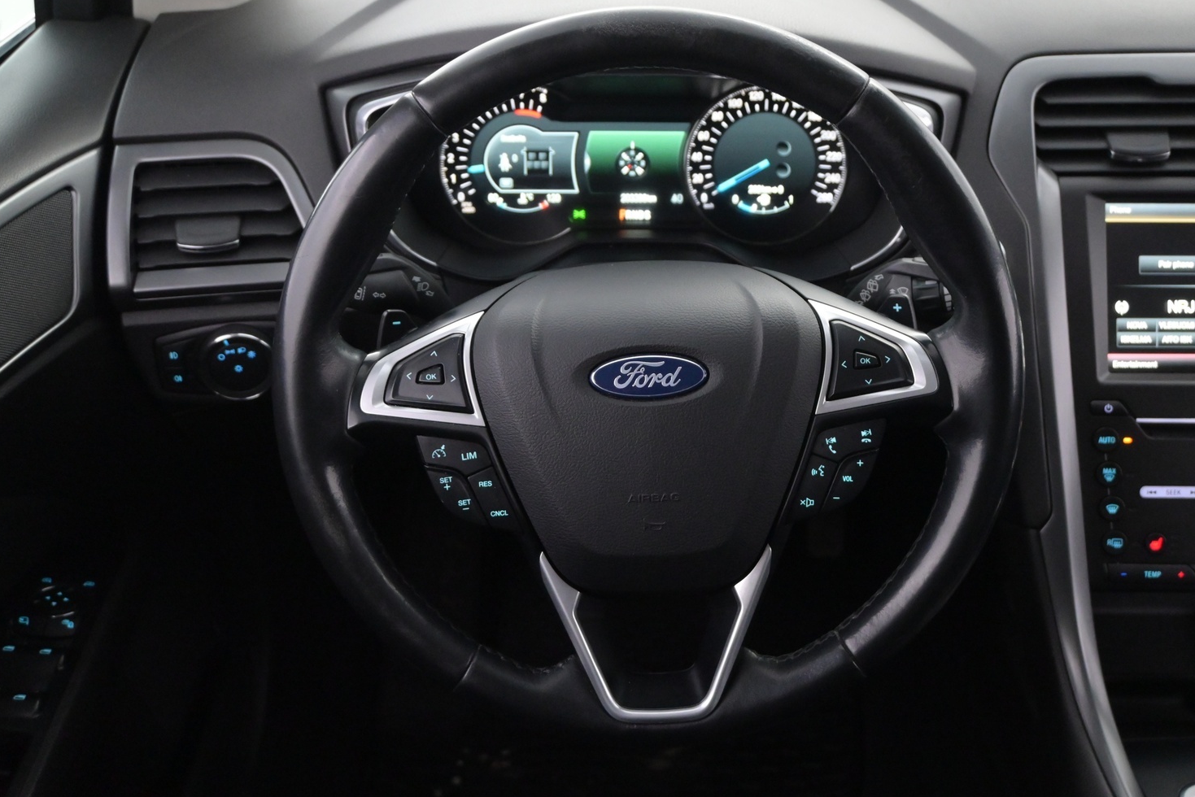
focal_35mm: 43
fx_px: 1428
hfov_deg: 45.4
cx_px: 656
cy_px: 373
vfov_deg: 31.2
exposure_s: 1/40
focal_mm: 26
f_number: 4.5
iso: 4000
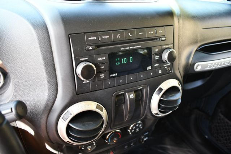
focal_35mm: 30
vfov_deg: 43.6
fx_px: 192
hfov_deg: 62.0
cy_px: 77
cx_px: 116
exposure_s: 1/125
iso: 1000
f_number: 3.5
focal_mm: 20
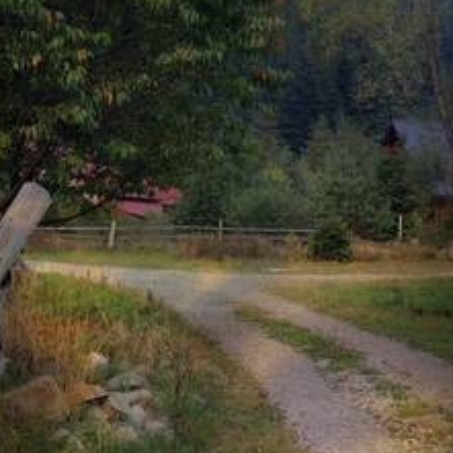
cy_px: 113
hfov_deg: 18.1
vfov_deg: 18.0
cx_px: 152
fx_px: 1421
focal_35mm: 96
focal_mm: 8.9
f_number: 3.6
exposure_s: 1/60
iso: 100
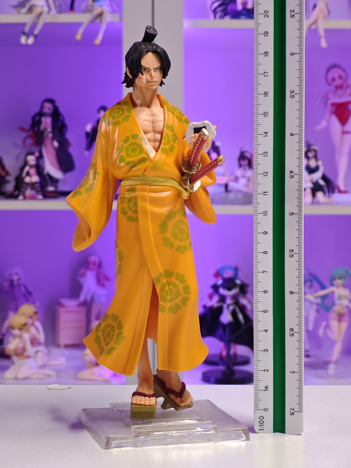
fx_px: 1082
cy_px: 234
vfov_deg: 24.4
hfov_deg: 18.4
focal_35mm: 80
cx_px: 176
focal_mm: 7.48
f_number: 2.4
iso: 400
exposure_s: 1/16.8
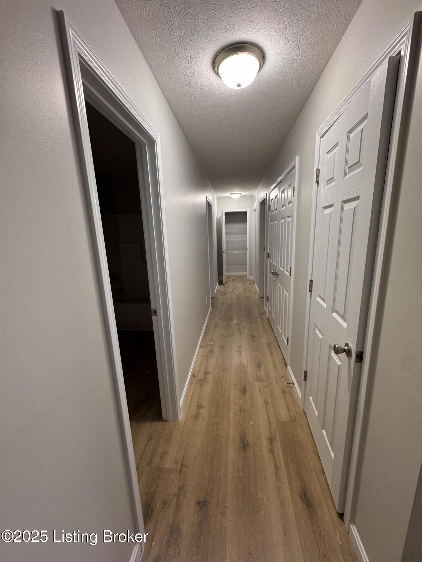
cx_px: 211
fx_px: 228
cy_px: 281
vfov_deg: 102.1
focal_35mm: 14
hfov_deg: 85.7
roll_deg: +3.1
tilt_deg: -13.7
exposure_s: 1/60
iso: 200
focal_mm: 2.22
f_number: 2.2
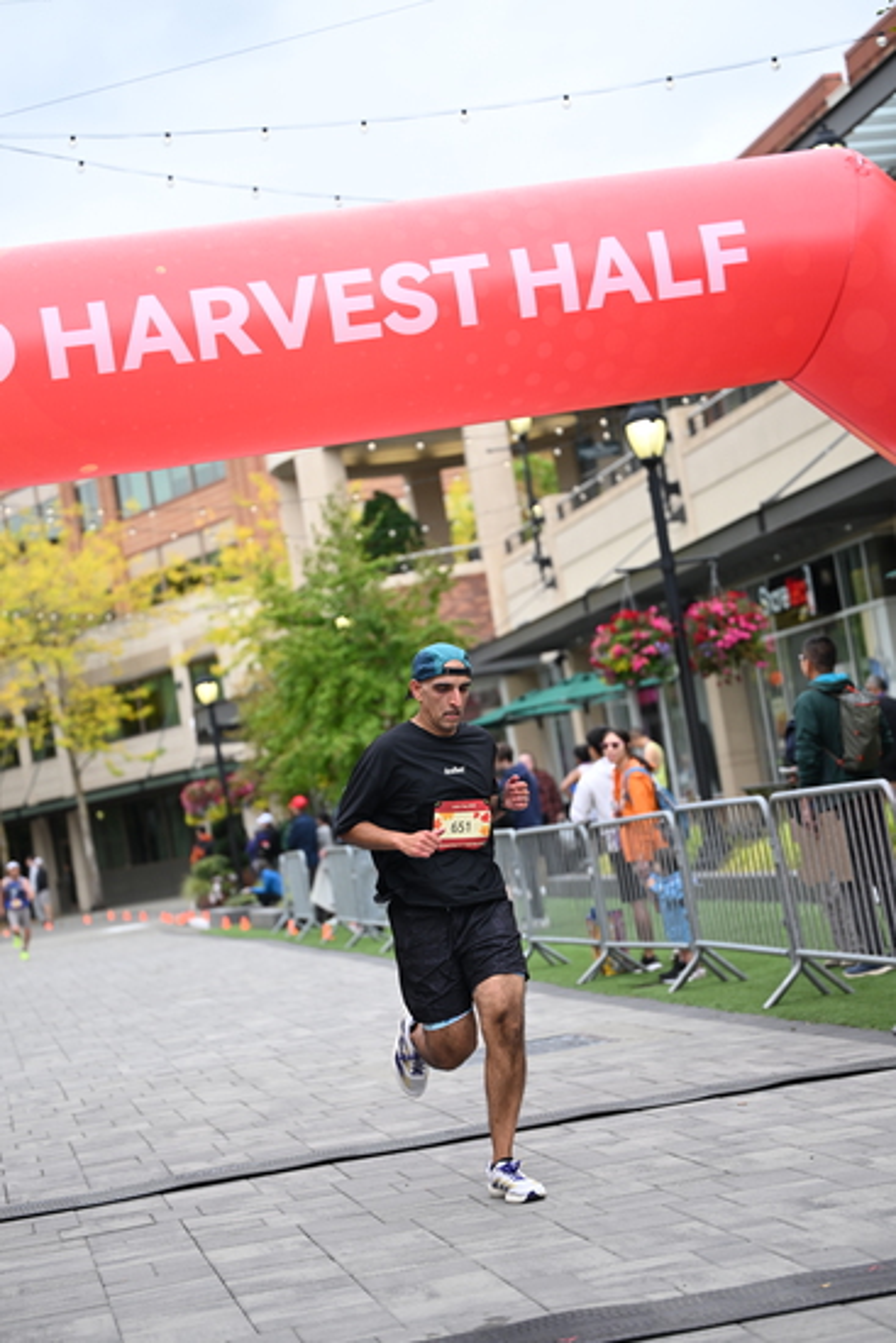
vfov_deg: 28.4
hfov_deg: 19.2
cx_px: 448
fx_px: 2649
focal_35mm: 71
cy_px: 672
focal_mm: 71
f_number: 2.8
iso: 640
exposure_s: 1/2000
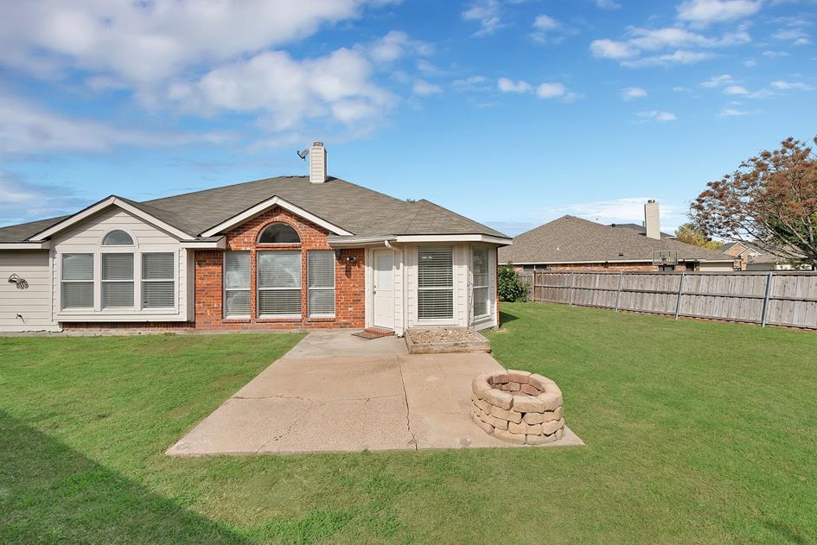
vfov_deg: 85.5
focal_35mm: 13
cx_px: 402
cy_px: 270
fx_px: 295
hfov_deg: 108.3
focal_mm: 12
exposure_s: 1/400
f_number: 9
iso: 640
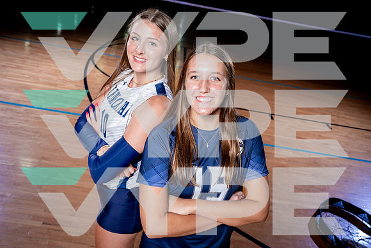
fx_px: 364
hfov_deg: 54.0
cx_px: 186
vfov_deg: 37.6
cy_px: 124
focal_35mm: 35
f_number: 5.6
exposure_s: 1/250
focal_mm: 33
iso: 250
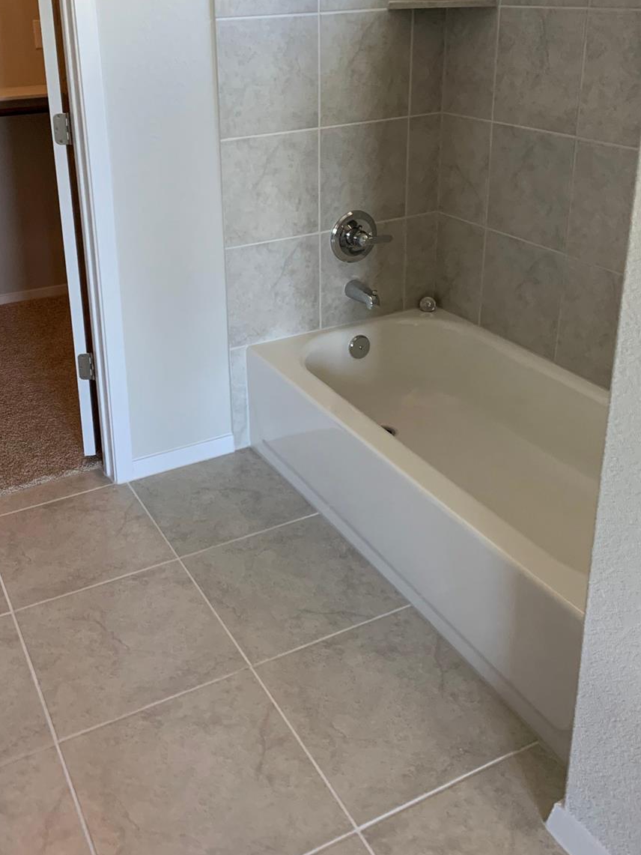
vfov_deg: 51.6
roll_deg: -1.3
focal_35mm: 35
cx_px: 258
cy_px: 285
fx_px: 864
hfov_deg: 40.5
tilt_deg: -17.2
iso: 160
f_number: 1.8
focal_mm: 4.25
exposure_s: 1/60
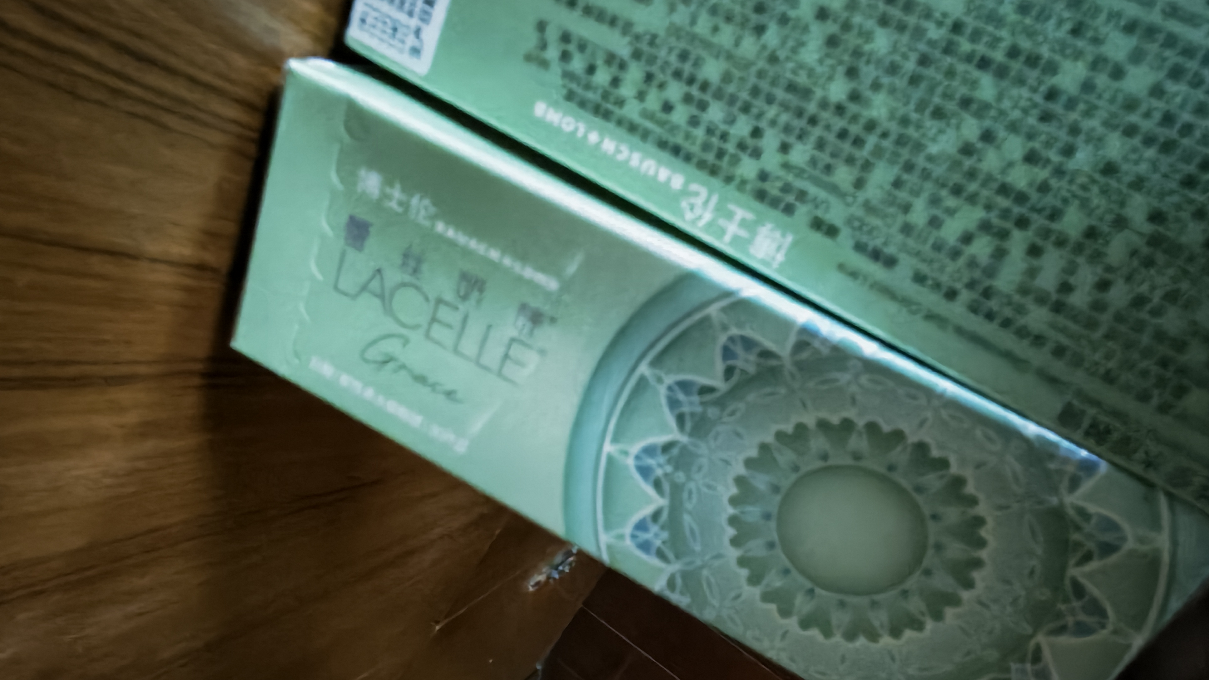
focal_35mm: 27
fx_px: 866
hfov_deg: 69.9
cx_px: 600
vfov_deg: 42.2
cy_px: 218
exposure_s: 1/20
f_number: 2.2
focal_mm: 1.96
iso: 2000
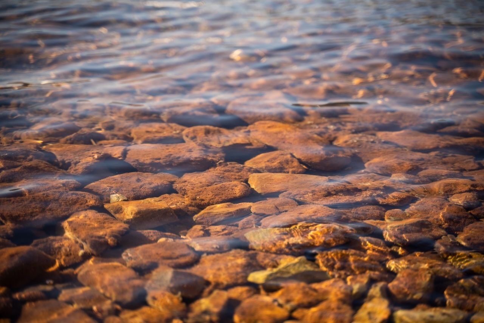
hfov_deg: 27.0
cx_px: 242
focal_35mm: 75
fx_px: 1008
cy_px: 162
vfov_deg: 18.2
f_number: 2.8
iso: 100
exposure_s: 1/3200
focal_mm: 75
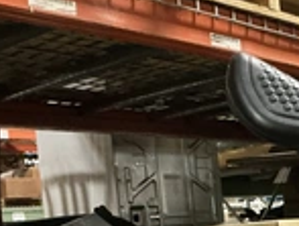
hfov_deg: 22.7
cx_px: 395
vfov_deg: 18.6
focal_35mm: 76
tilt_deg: -2.7
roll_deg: +3.9
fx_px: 658
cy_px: 255
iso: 400
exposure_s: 1/30
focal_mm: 3
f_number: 1.8
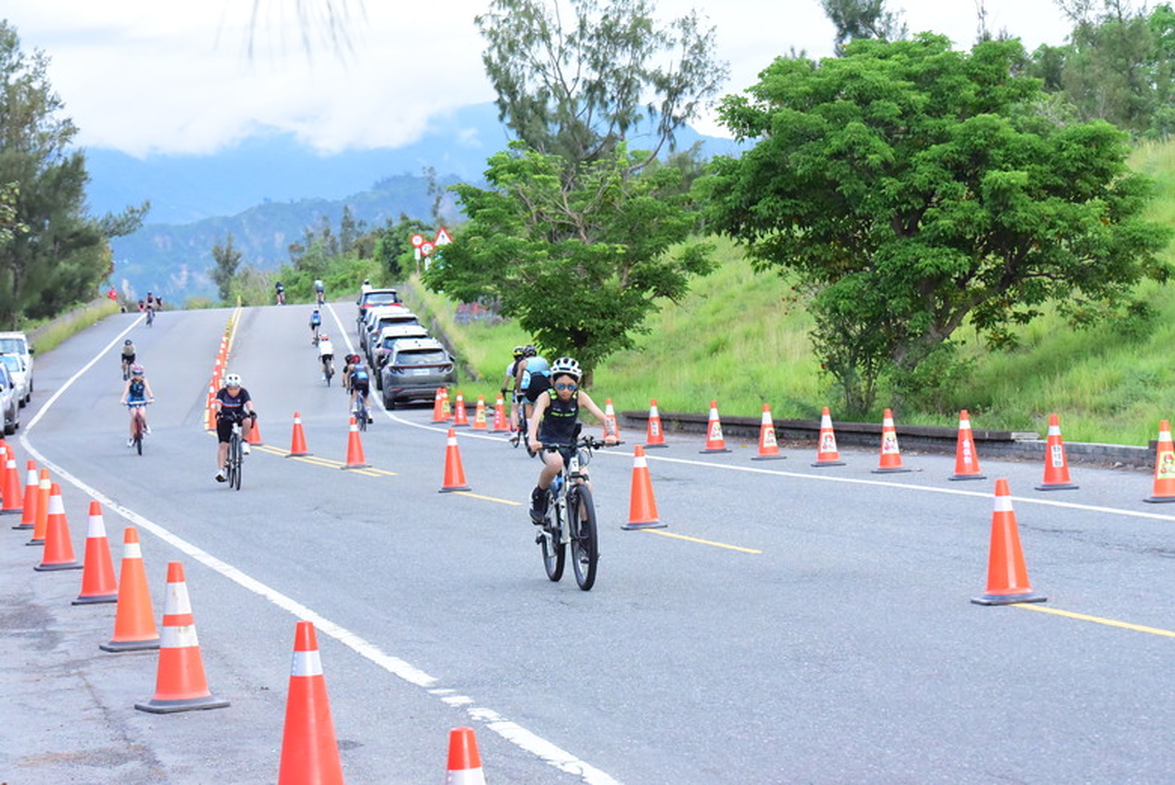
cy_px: 392
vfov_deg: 12.5
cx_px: 588
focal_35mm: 110
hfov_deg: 18.6
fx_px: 3592
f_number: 11
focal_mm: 110
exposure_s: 1/2000
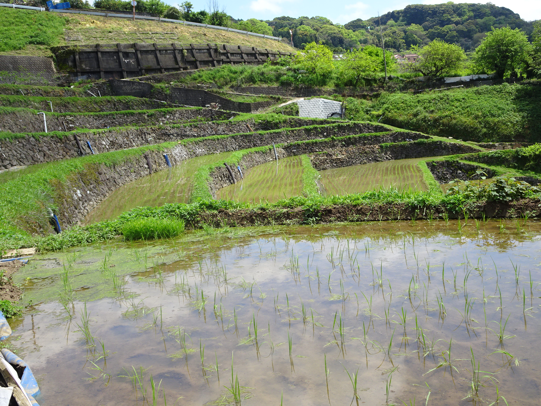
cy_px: 203
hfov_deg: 51.4
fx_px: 563
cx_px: 270
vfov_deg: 39.7
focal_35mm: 36
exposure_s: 1/320
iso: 80
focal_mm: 6.17
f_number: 4
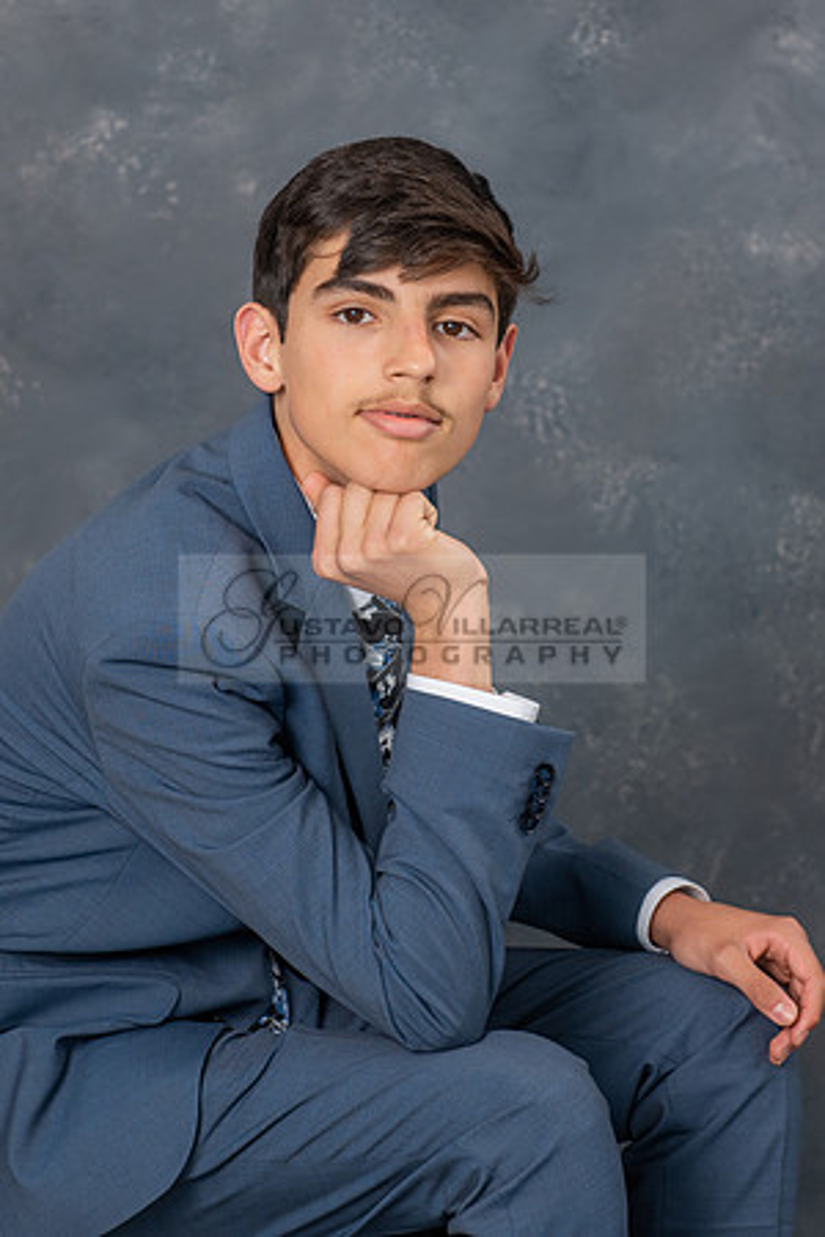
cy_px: 530
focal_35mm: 125
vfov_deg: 16.4
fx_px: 4304
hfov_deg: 10.9
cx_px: 400
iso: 200
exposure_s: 1/160
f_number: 5.6
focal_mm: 70
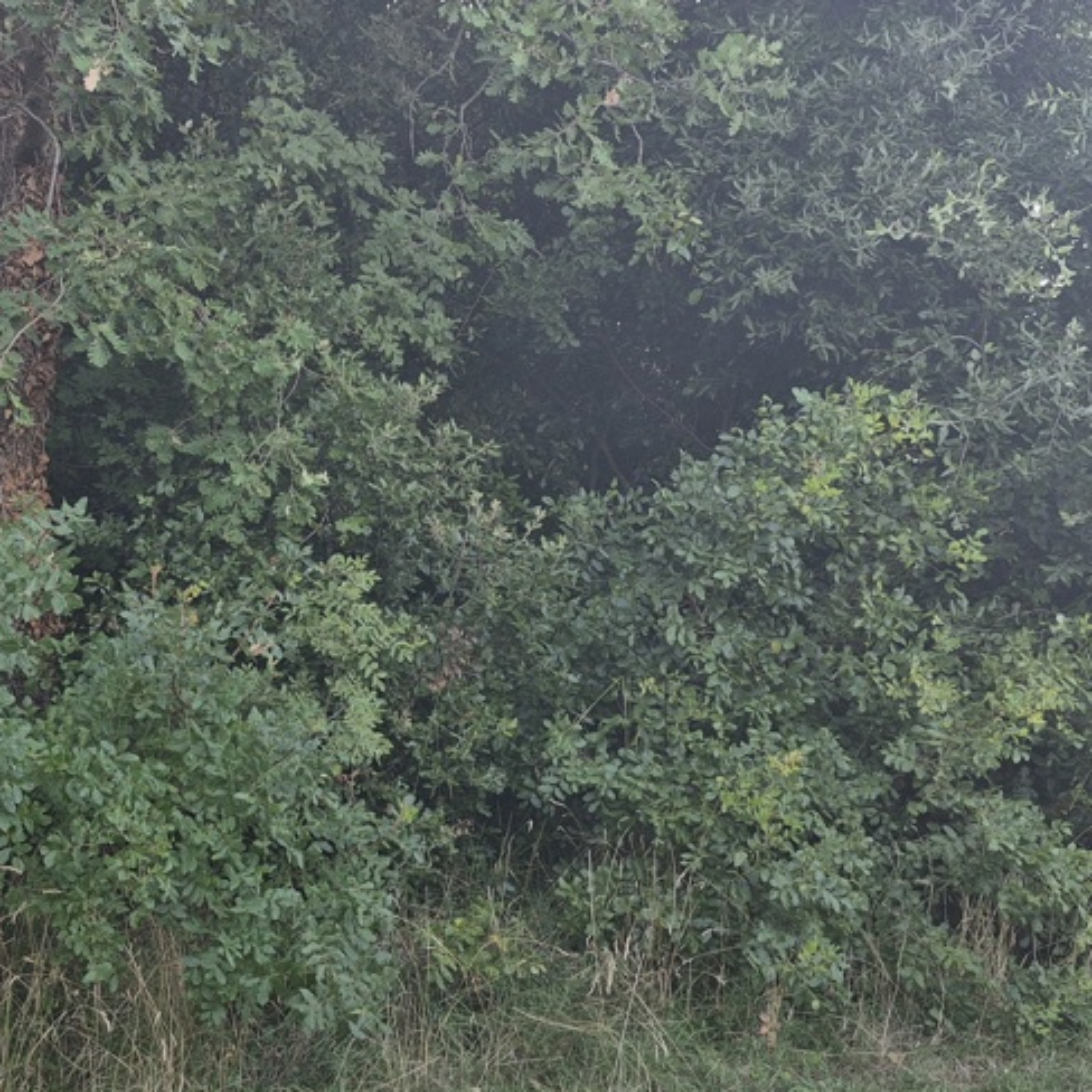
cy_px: 503
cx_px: 338
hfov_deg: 33.6
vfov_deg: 34.0
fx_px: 1785
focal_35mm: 50
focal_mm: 5.4
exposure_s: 1/180
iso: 40
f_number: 1.8
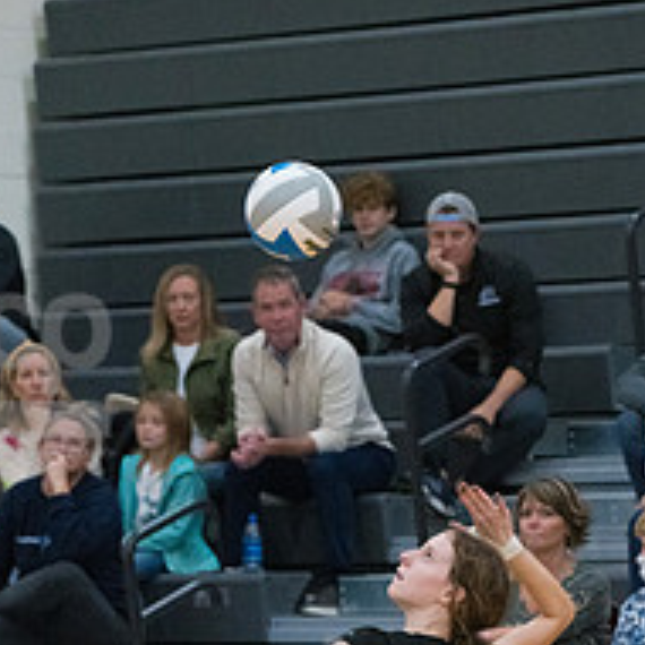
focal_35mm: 252
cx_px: 404
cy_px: 730
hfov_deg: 6.9
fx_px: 5312
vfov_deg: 6.9
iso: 6400
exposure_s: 1/1000
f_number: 4.5
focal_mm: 125
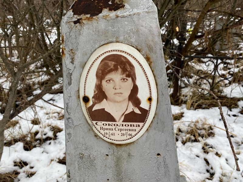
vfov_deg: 53.1
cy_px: 91
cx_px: 122
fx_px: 183
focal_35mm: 26
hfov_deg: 67.3
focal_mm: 4.25
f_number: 1.8
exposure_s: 1/121
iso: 80
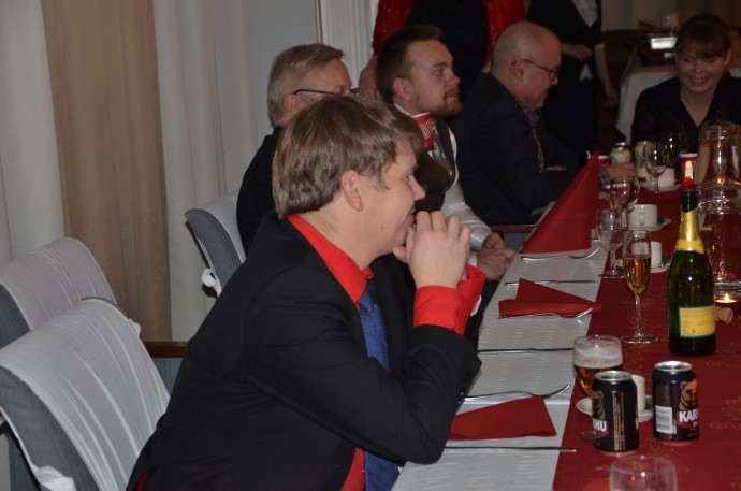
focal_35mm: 87
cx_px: 370
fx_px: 1787
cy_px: 246
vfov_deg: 15.6
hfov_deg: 23.4
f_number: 5
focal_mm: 58
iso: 800
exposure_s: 1/60
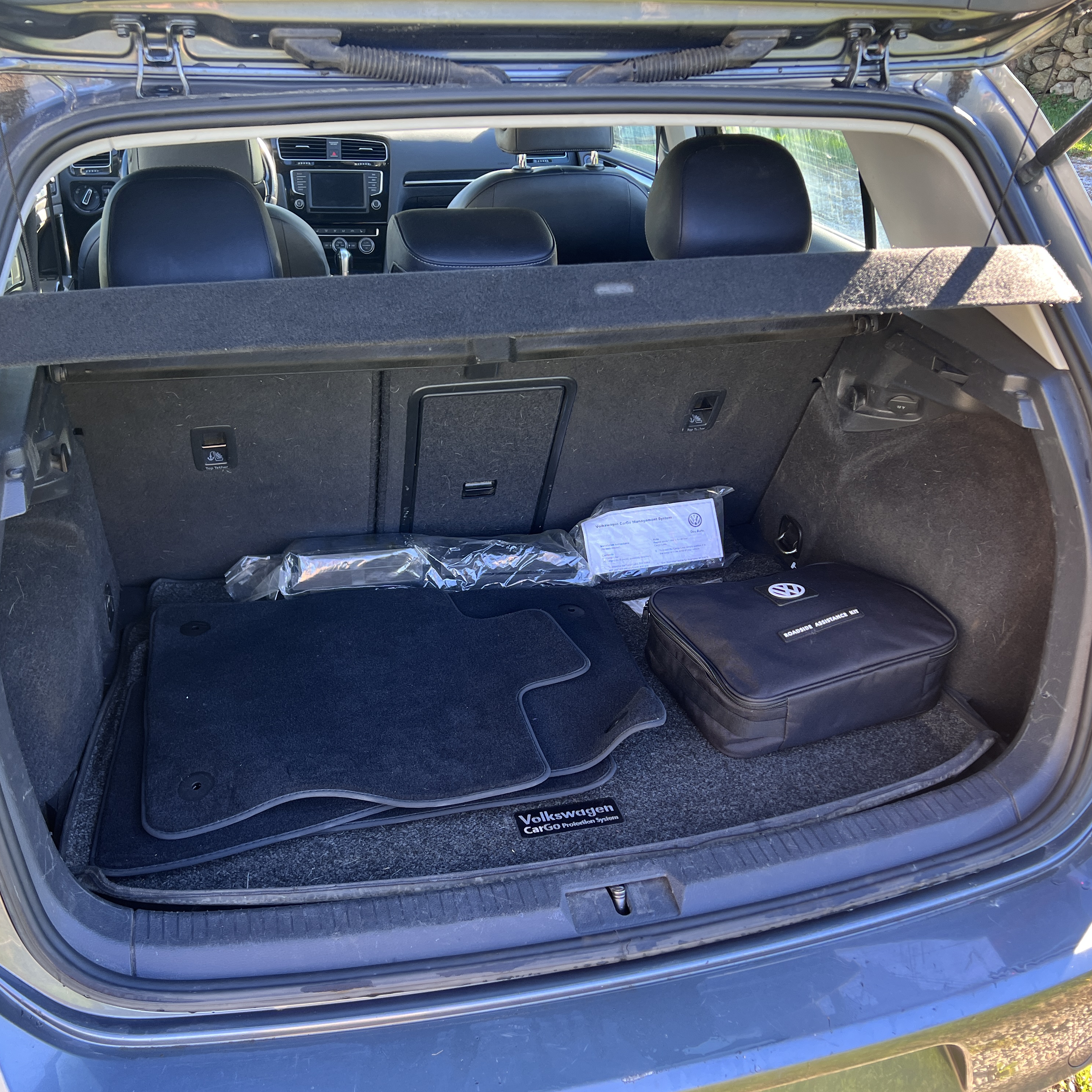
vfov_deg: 52.5
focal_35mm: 31
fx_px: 1106
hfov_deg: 52.5
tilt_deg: -28.2
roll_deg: -0.6
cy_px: 551
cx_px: 504
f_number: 1.5
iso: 64
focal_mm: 5.7
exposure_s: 1/121
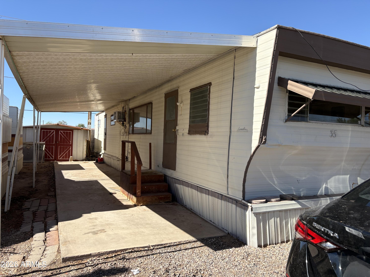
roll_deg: -2.0
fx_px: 278
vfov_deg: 53.1
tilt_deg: -1.5
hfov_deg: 67.3
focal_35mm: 26
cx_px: 185
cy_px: 138
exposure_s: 1/2639
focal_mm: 5.96
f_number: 1.6
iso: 50
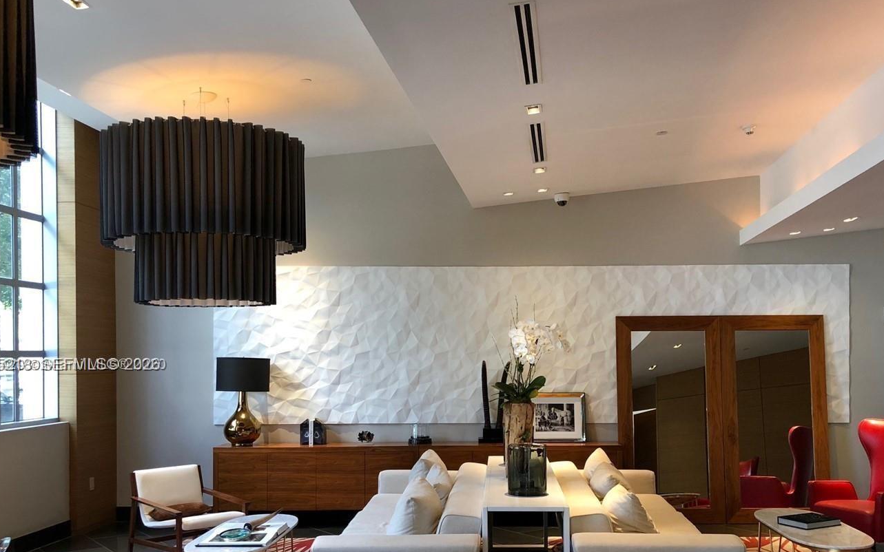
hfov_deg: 52.6
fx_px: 891
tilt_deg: -0.5
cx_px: 497
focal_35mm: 37
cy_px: 365
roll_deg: +0.5
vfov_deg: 34.1
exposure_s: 1/20
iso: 40
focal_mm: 3.99
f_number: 1.8
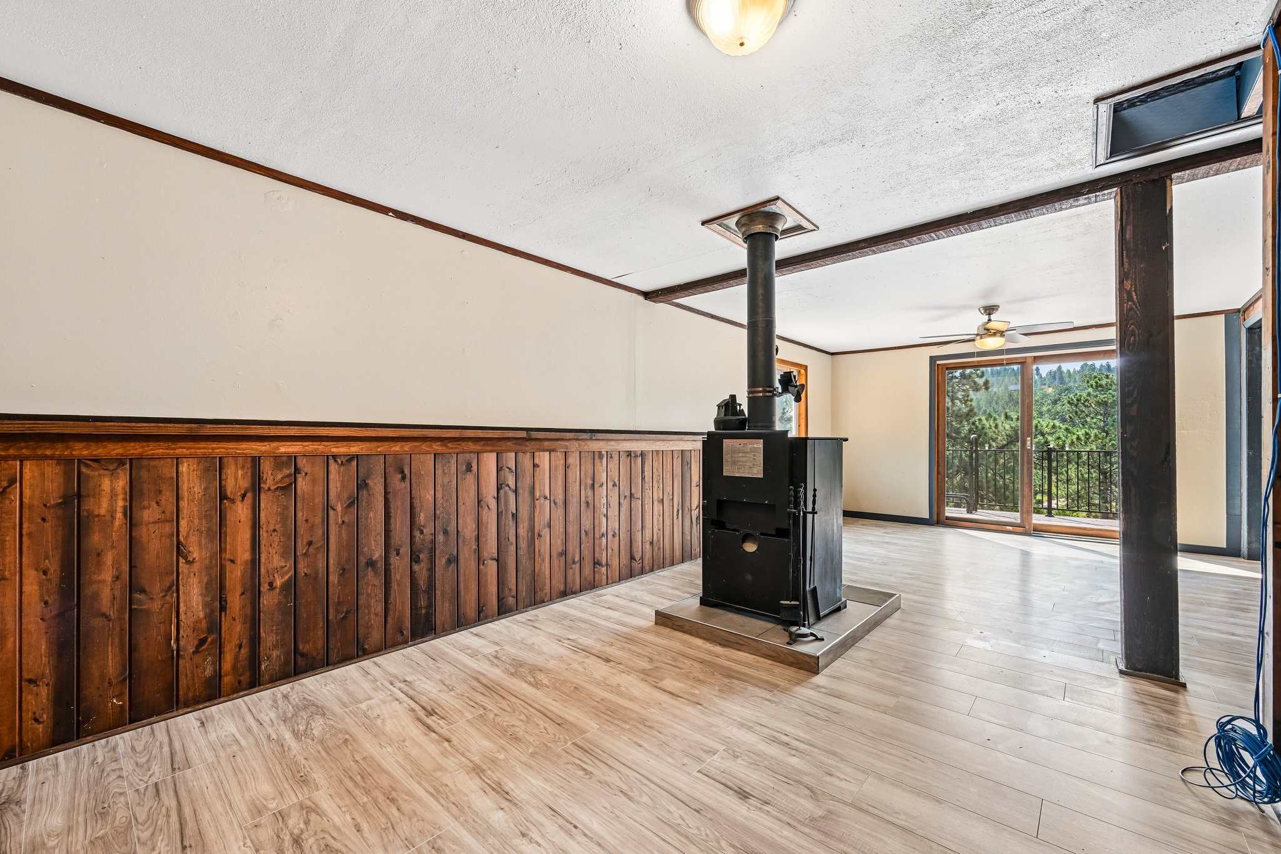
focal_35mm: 14
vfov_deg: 81.2
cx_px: 640
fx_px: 498
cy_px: 427
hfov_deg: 104.3
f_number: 10
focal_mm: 14
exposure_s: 1/15
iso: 320
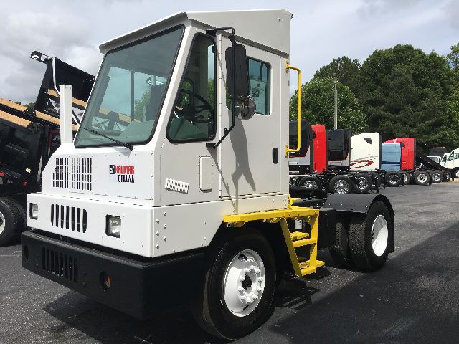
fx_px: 385
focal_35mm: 29
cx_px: 230
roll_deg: +1.7
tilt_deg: -0.7
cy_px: 172
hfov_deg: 61.7
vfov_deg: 48.2
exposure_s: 1/2331
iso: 25
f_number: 2.2
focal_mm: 4.15
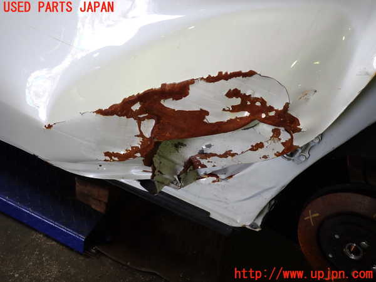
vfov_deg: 54.9
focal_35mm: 25
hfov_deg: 69.4
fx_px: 272
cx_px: 188
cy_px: 141
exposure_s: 1/60
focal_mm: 4.5
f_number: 2
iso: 125
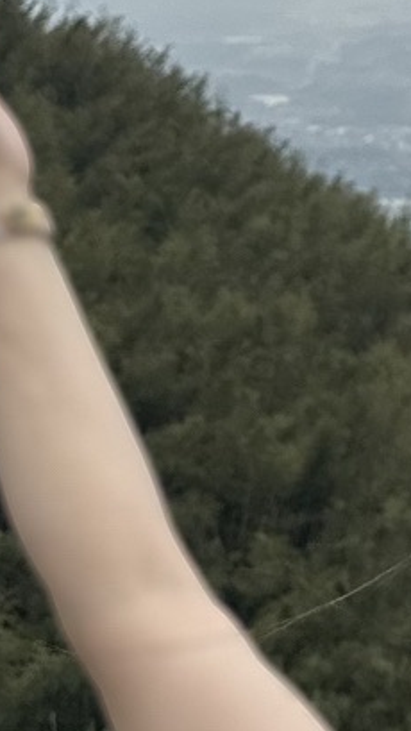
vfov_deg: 14.6
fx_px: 2480
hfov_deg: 8.9
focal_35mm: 128
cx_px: 860
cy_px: -595
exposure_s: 1/3247
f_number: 1.78
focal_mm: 6.86
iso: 80
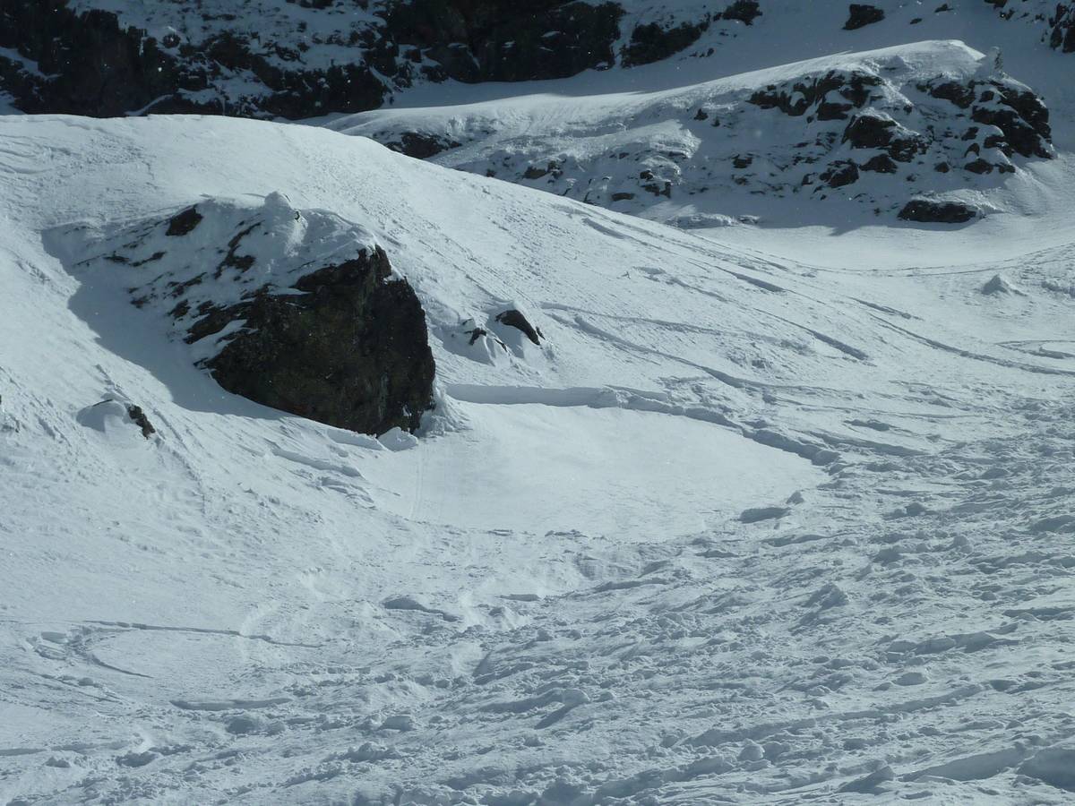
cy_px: 403
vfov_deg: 11.5
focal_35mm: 129
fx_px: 4006
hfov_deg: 15.3
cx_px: 538
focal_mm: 14.7
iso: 80
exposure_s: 1/2000
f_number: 6.3
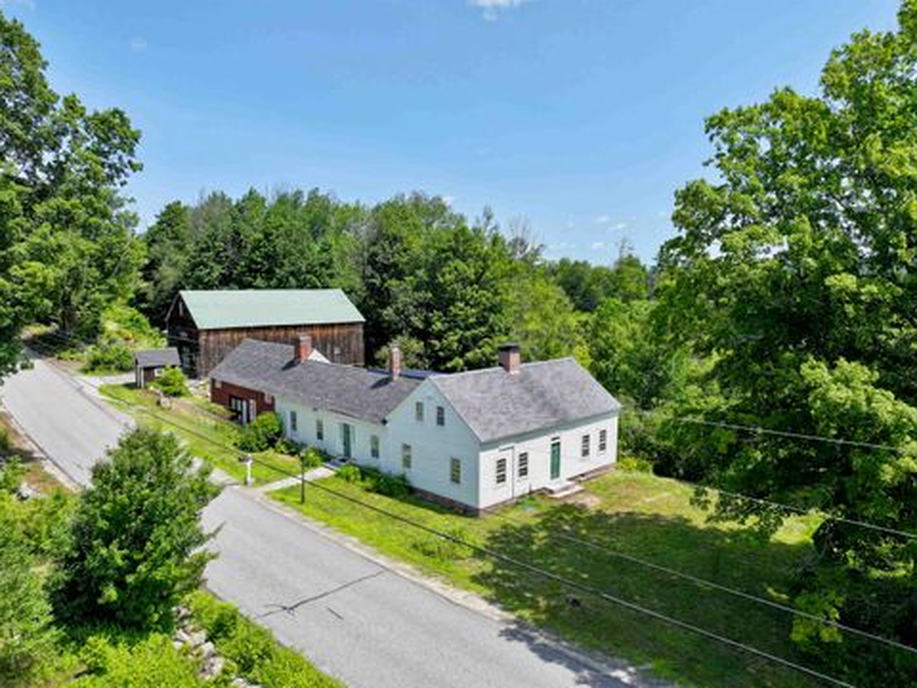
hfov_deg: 69.4
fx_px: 662
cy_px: 355
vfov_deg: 54.9
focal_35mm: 25
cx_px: 441
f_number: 2.8
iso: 120
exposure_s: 1/1600
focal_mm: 12.29
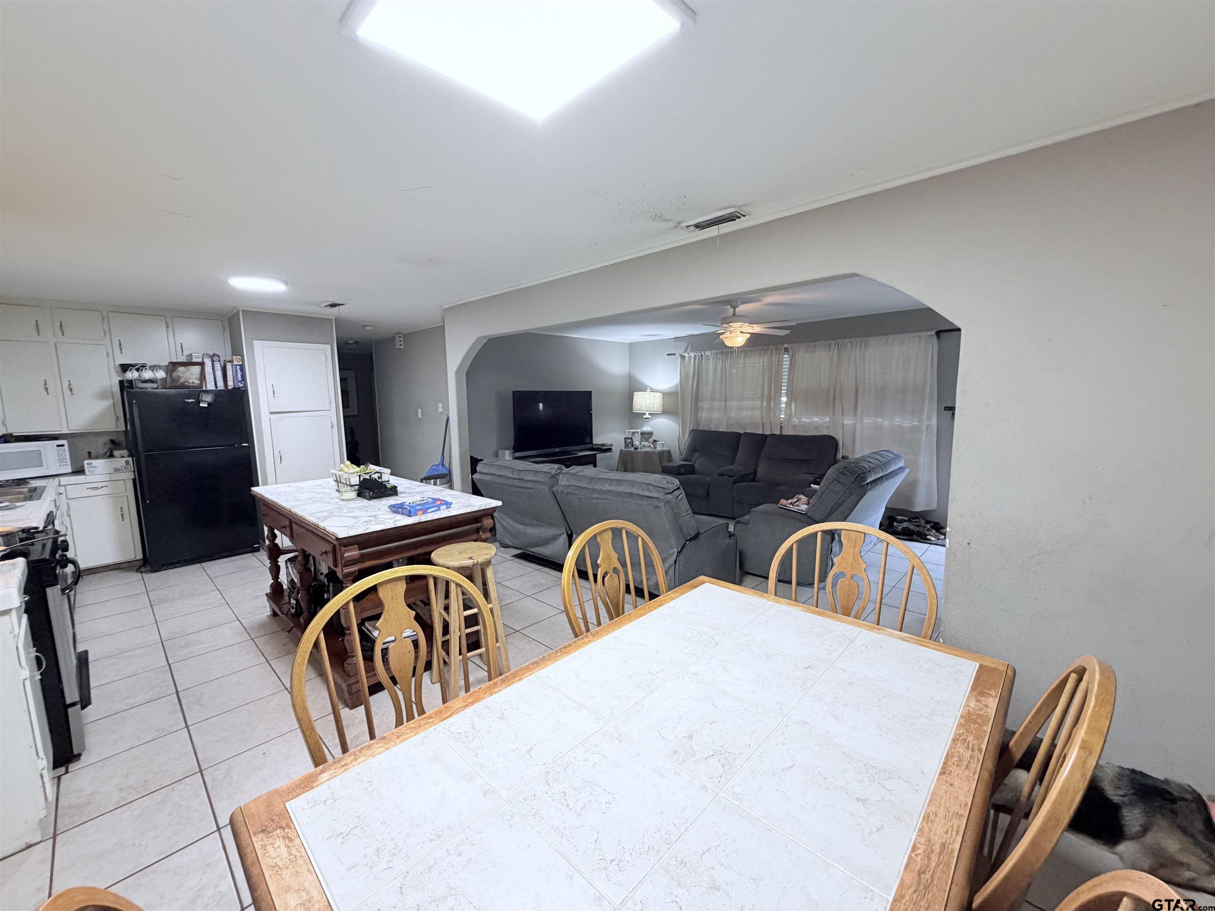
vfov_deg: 85.7
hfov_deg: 102.1
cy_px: 456
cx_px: 608
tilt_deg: -6.5
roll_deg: +1.3
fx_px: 491
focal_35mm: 14
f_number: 2.2
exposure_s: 1/60
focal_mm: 2.22
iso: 250
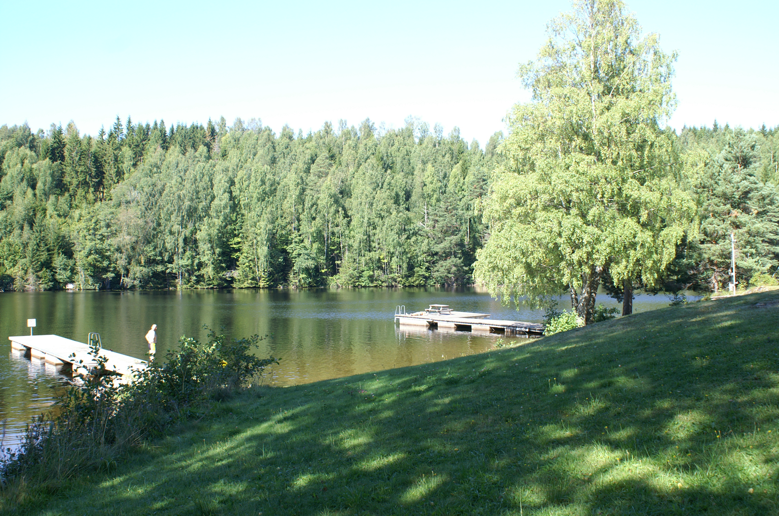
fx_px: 778
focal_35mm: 36
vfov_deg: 36.7
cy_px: 258
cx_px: 390
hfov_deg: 53.2
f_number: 8
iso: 100
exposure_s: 1/80
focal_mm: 24
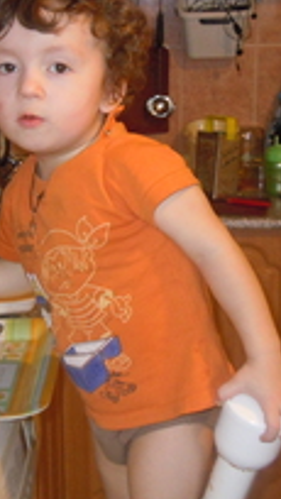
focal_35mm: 72
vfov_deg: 29.3
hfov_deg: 16.7
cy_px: 225
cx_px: 64
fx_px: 952
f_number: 3.5
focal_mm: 5.4
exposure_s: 1/30
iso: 400
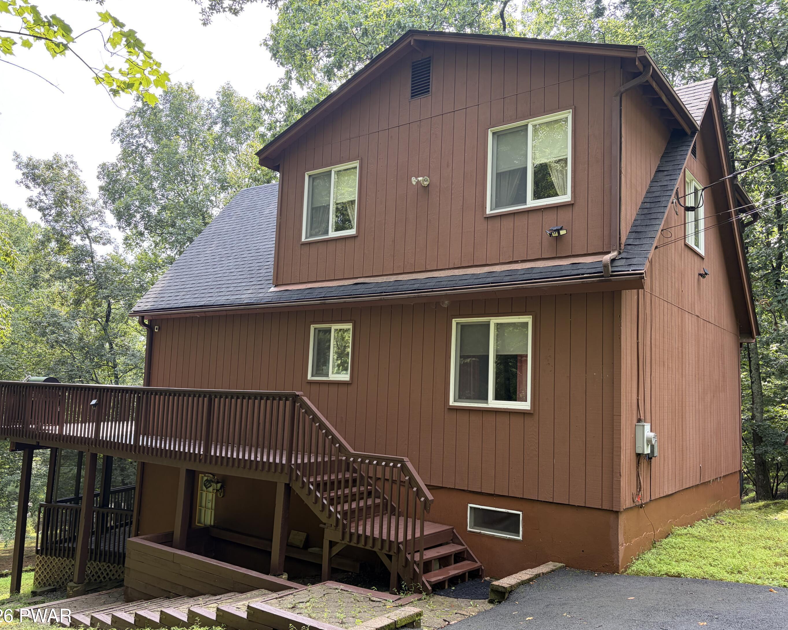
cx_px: 392
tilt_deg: +8.0
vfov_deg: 51.5
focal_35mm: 28
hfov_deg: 62.2
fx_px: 653
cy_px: 320
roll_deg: -1.9
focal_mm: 5.96
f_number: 1.6
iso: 50
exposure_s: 1/248
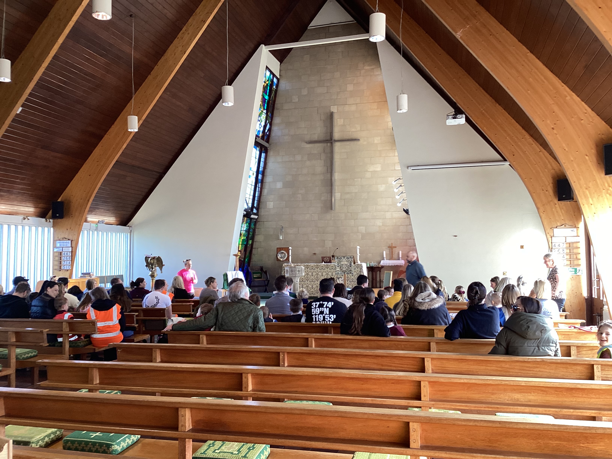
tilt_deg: +2.2
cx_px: 306
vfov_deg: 45.4
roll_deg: +0.1
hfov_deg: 58.4
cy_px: 230
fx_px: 548
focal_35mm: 31
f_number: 2.4
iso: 80
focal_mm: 3.3
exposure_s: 1/50
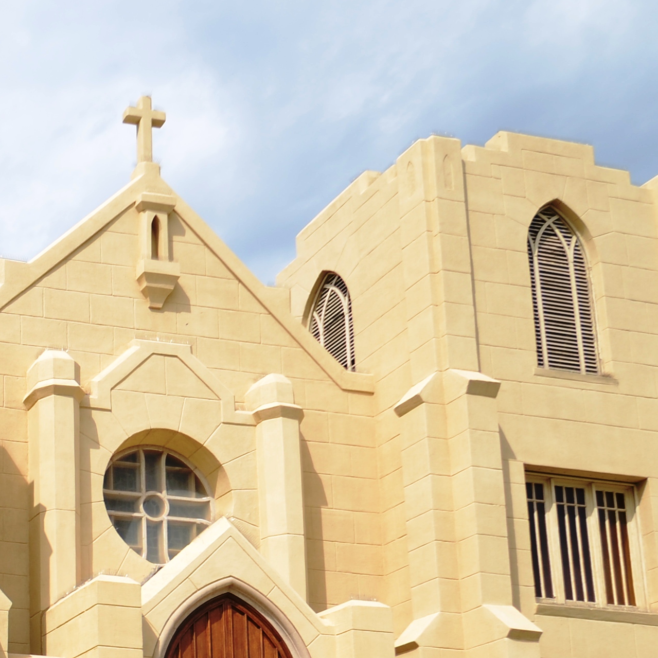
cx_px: -242
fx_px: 1054
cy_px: 719
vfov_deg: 31.0
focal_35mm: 49
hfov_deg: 27.6
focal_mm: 10
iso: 100
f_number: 5.6
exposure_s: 1/800
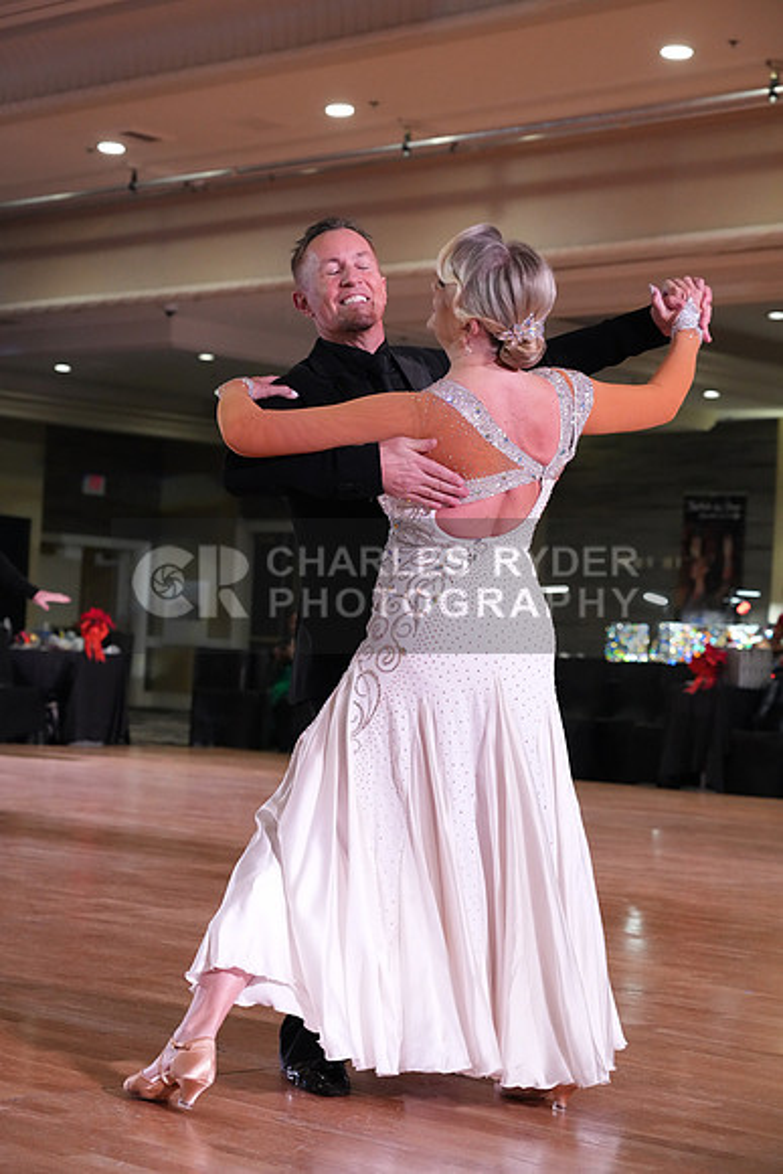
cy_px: 587
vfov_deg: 28.4
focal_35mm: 71
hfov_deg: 19.2
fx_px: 2315
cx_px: 392
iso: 5000
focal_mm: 71
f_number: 5
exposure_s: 1/320
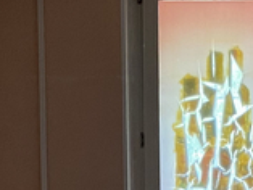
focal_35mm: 149
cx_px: 218
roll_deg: +1.0
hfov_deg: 13.2
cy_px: 170
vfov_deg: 9.9
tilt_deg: -1.0
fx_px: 1090
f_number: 1.8
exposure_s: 1/91
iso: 125
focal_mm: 4.25
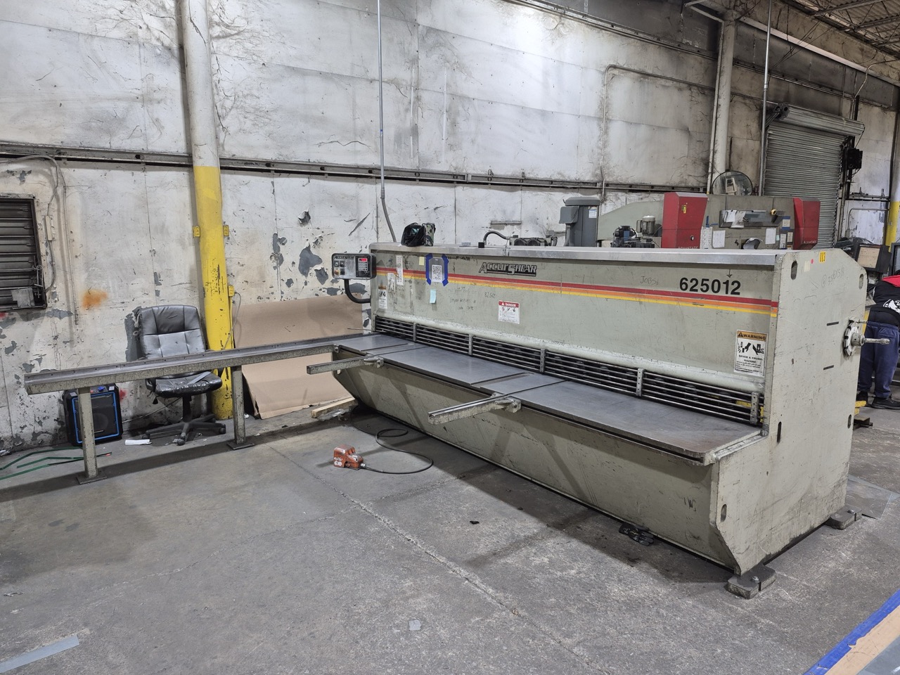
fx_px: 598
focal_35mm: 23
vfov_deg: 58.9
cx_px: 450
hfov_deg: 73.9
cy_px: 338
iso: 200
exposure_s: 1/120
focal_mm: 5.4
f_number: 1.8
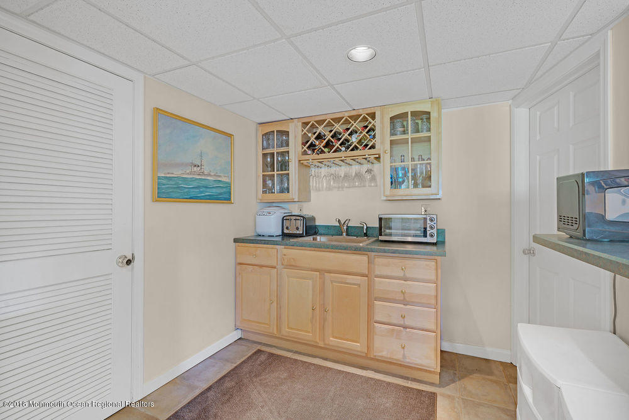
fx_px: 280
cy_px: 210
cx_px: 314
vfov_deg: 73.8
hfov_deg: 96.7
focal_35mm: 16
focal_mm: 16
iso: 100
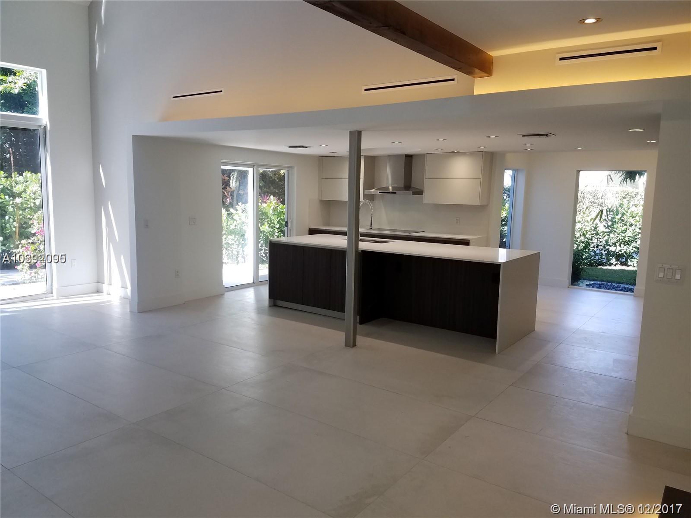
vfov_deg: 53.1
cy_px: 259
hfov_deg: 67.3
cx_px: 346
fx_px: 519
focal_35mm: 26
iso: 64
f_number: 1.7
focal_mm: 4.2
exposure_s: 1/120
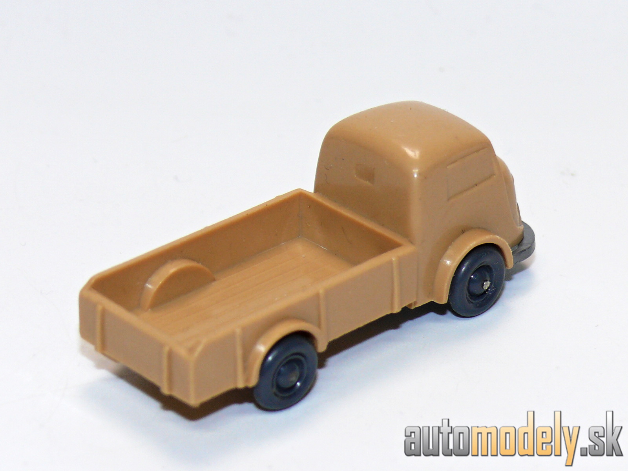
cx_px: 314
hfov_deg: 12.6
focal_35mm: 157
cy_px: 236
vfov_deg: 9.5
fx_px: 2848
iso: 100
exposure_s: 1/30
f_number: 4
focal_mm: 18.6
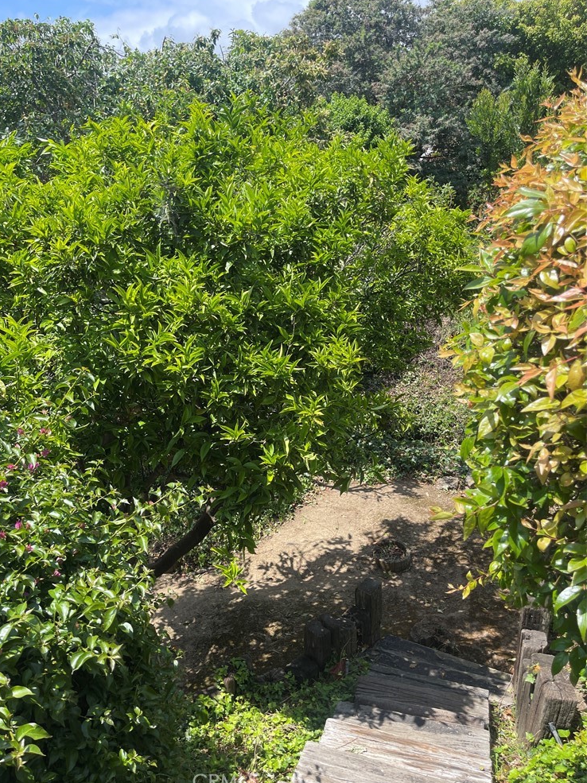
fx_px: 588
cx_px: 282
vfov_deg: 67.3
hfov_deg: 53.0
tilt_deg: -20.5
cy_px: 386
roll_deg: -1.1
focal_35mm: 26
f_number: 1.6
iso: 32
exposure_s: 1/1098
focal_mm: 5.1
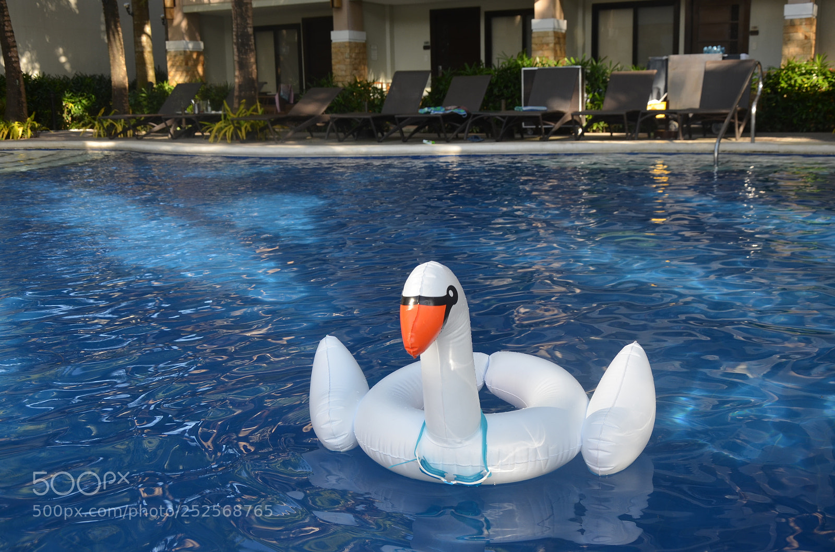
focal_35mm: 39
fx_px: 903
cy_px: 276
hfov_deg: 49.7
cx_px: 418
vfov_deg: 34.0
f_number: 5.6
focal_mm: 26
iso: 200
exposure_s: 1/160
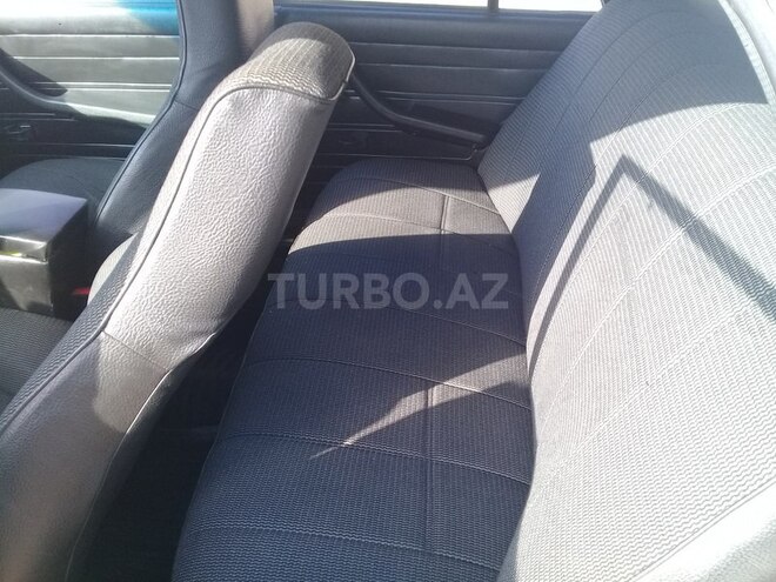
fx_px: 695
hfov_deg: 58.4
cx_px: 388
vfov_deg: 45.4
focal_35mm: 31
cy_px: 291
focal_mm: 3.3
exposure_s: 1/100
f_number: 2.2
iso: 64
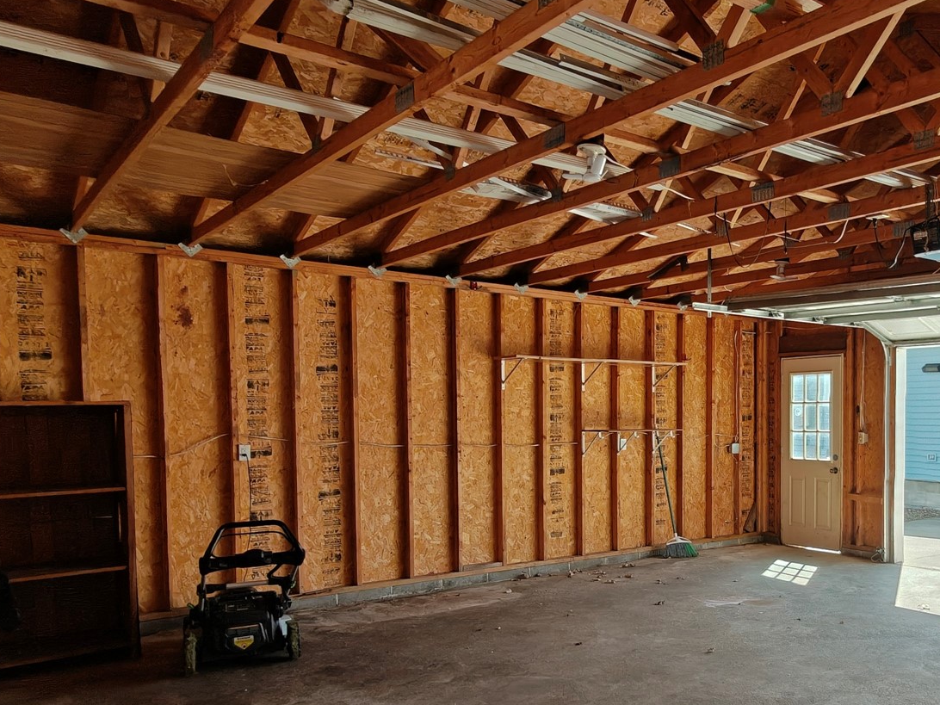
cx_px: 731
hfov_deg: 56.3
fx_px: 815
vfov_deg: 46.3
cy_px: 450
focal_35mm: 30
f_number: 2
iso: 50
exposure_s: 1/122
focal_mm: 2.31
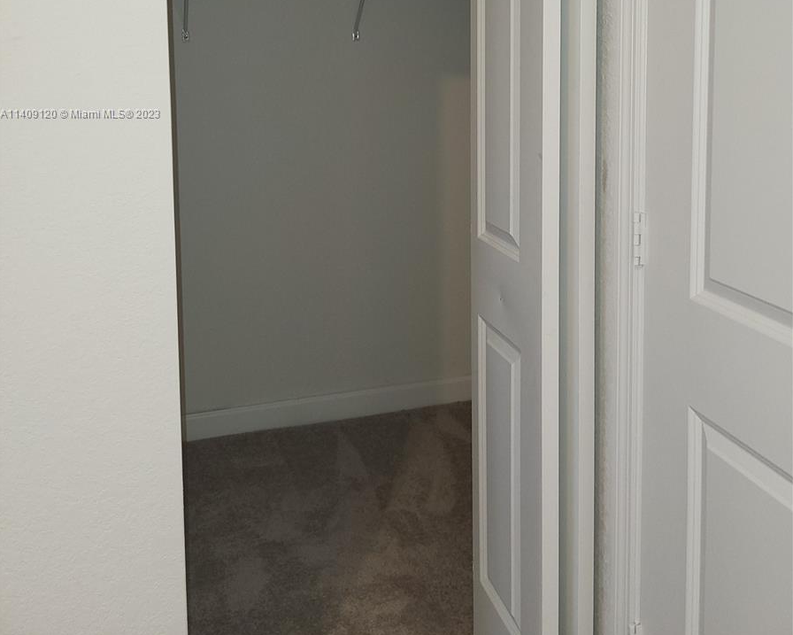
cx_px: 396
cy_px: 114
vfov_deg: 41.2
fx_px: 798
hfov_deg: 52.8
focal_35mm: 34
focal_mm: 5.4
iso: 100
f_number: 1.8
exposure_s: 1/24
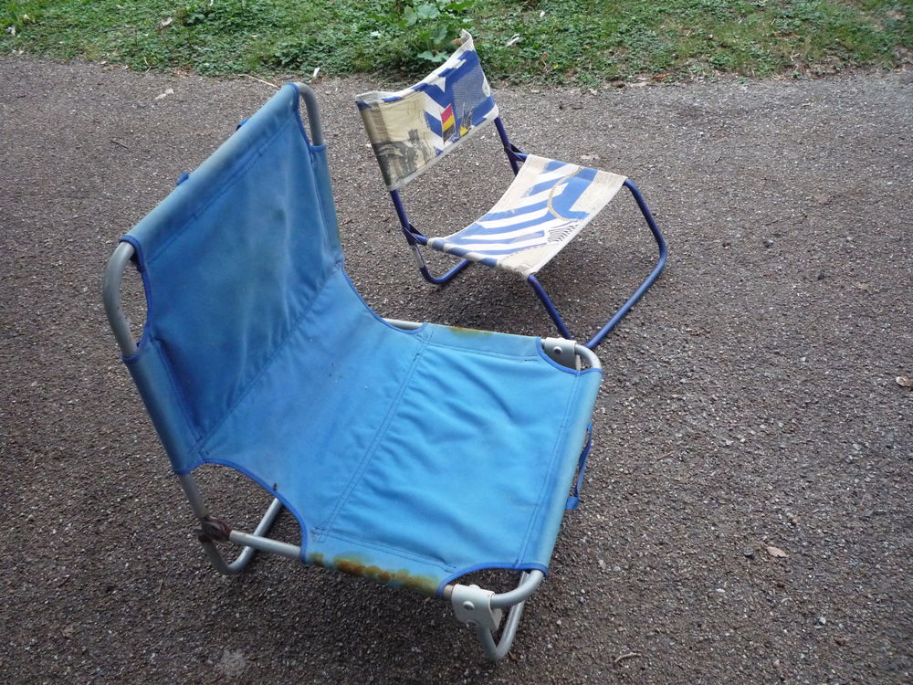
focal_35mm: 30
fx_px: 791
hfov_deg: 60.0
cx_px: 456
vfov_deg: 46.8
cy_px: 342
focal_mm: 5.2
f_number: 3.3
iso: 400
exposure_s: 1/30
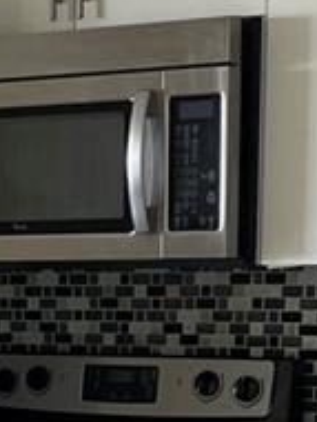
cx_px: -91
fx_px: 1998
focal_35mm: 164
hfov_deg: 8.9
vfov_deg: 11.4
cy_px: 675
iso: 100
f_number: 1.6
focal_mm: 4.2
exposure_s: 1/121
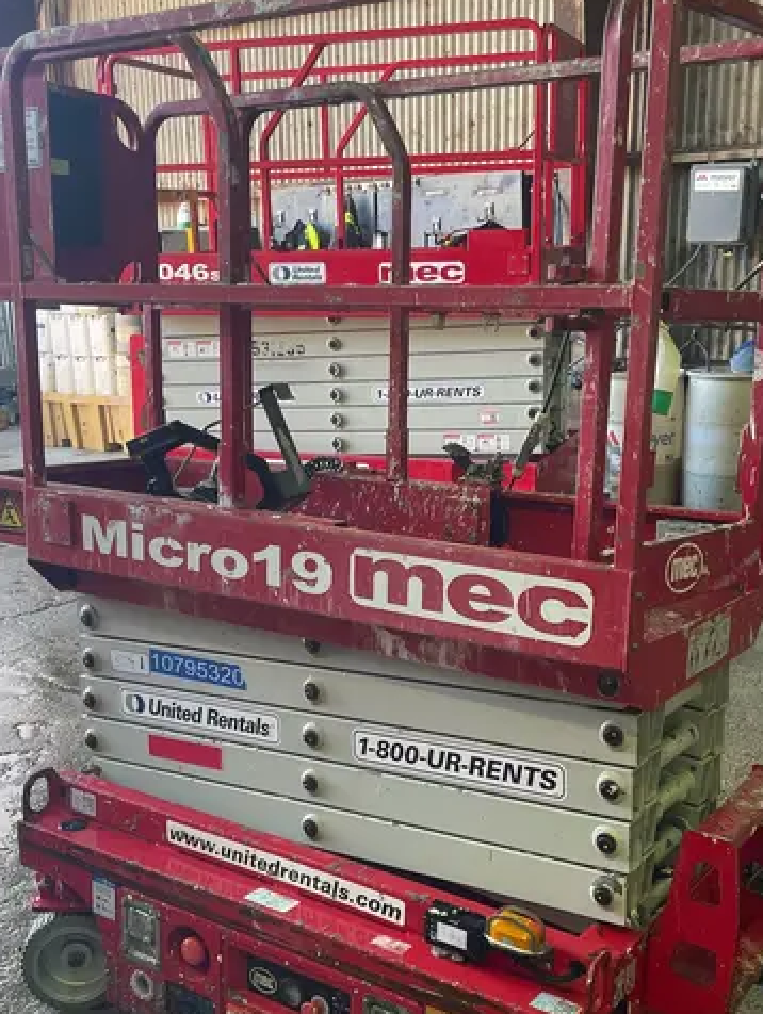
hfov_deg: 36.0
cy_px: 589
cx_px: 373
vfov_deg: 46.6
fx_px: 1173
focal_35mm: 40
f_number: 1.6
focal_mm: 4.2
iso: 125
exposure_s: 1/110
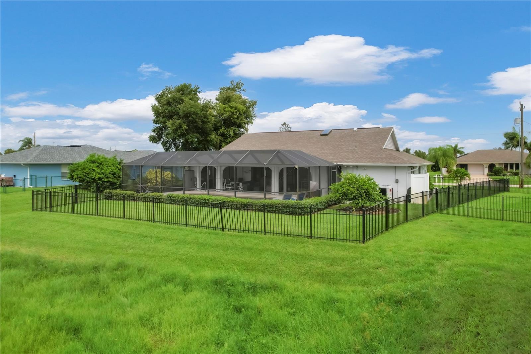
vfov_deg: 57.2
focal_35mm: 22
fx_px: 324
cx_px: 266
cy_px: 177
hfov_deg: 78.6
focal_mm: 8.38
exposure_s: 1/3000
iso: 120
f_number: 2.8
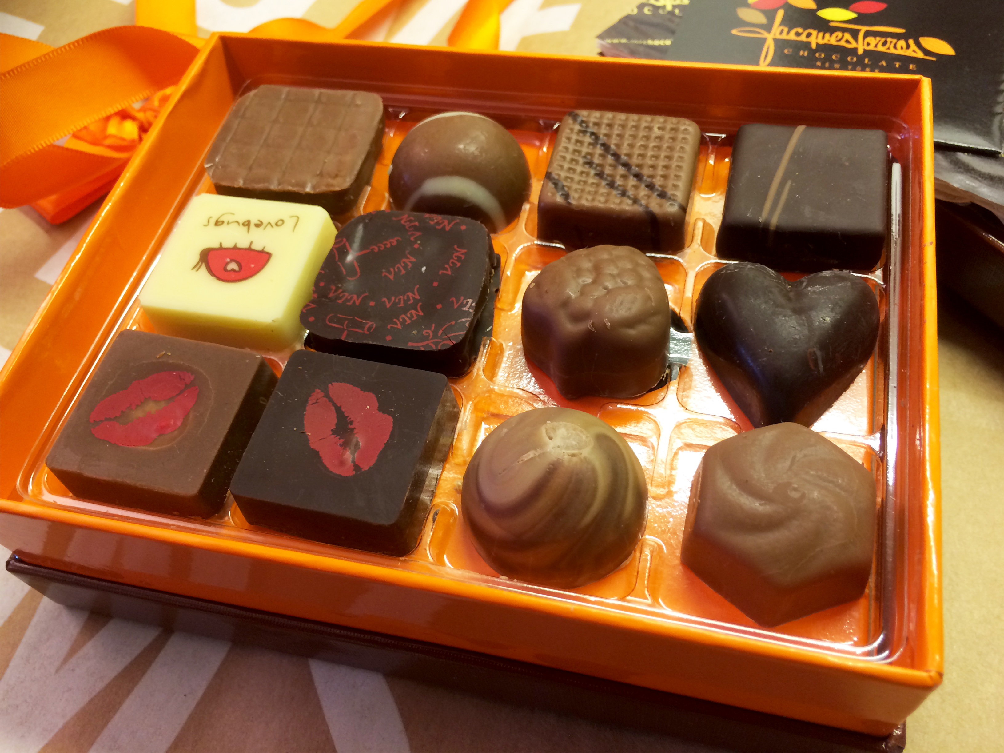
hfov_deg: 61.7
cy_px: 376
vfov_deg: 48.2
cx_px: 502
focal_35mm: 29
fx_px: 841
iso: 125
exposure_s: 1/33
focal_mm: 4.15
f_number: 2.2
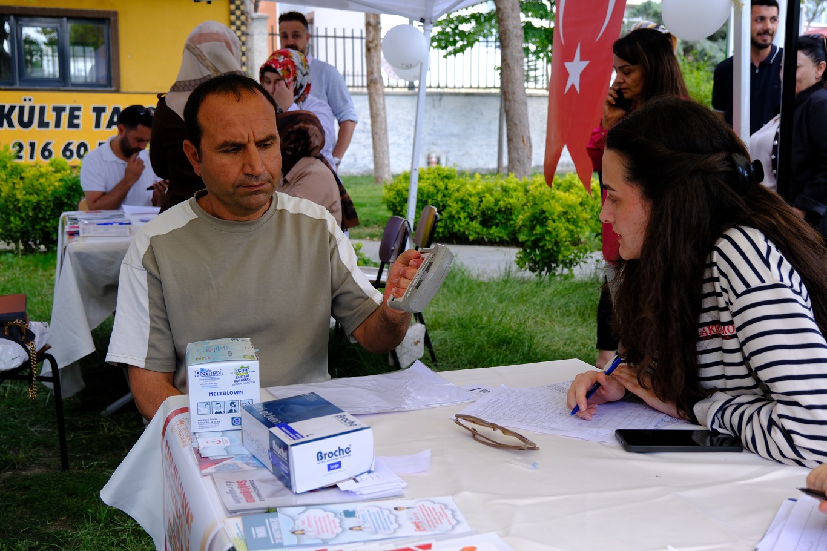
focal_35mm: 39
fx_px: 896
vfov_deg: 34.2
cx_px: 414
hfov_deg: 49.6
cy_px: 276
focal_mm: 26
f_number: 4.5
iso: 400
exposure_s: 1/200
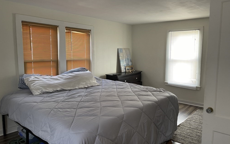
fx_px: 176
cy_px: 71
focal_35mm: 28
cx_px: 115
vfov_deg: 44.5
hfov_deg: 66.5
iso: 125
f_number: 1.6
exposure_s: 1/60
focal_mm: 5.1
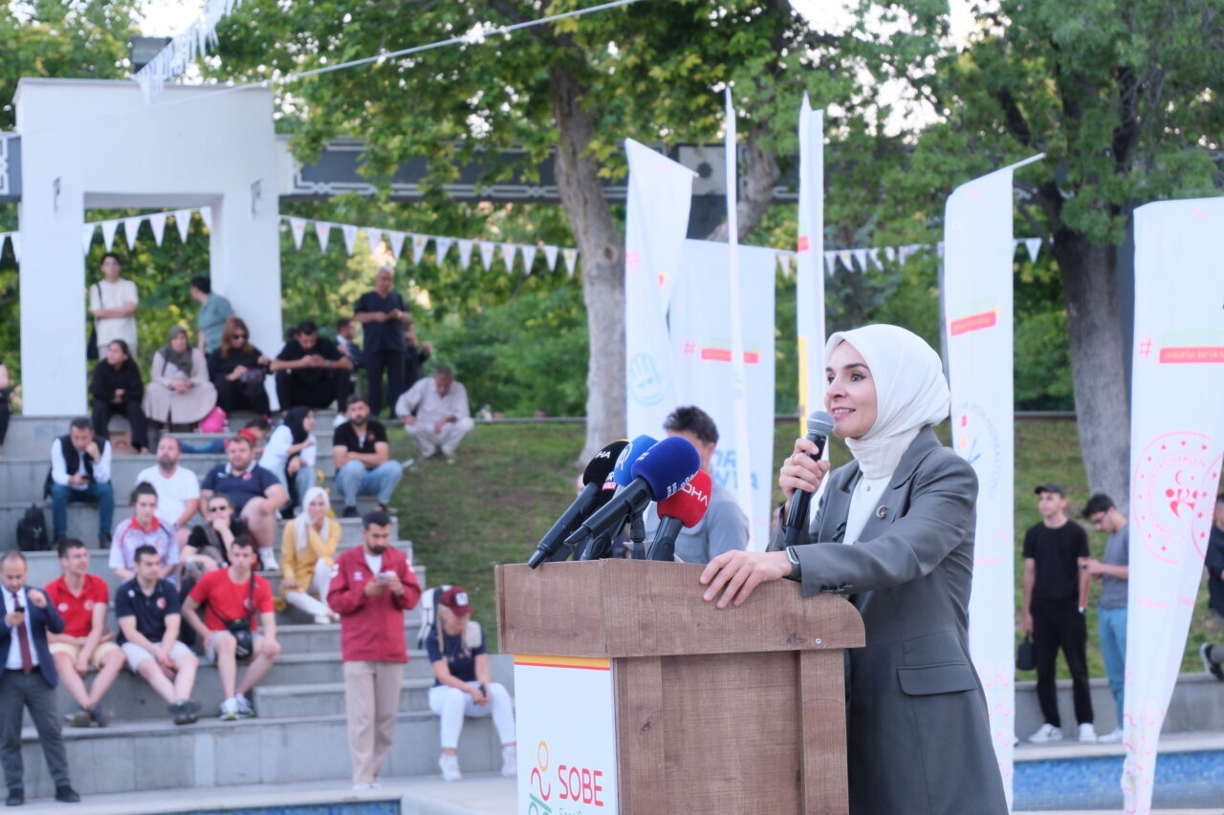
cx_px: 612
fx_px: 2549
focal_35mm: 75
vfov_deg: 18.2
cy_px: 408
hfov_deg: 27.0
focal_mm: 50
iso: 1600
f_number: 4.8
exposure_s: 1/150
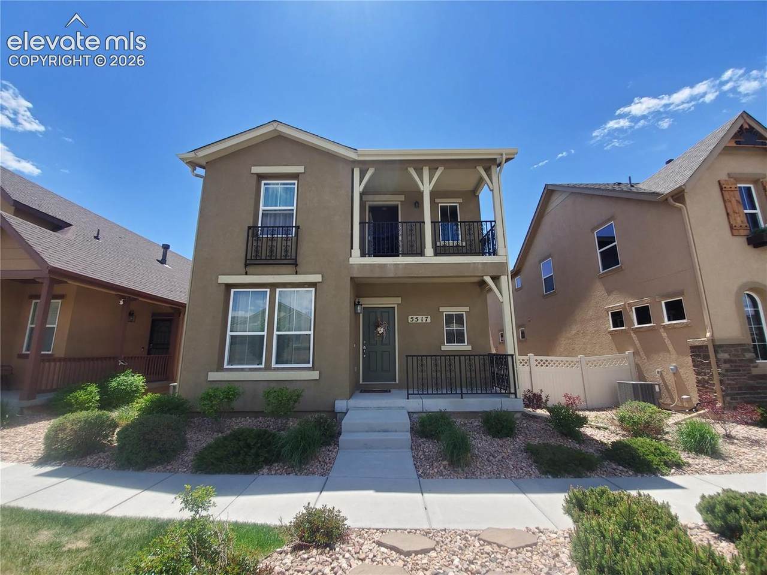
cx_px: 384
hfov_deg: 106.2
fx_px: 288
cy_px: 288
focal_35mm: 13
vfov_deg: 89.9
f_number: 2.2
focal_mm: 1.8
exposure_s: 1/581
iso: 50
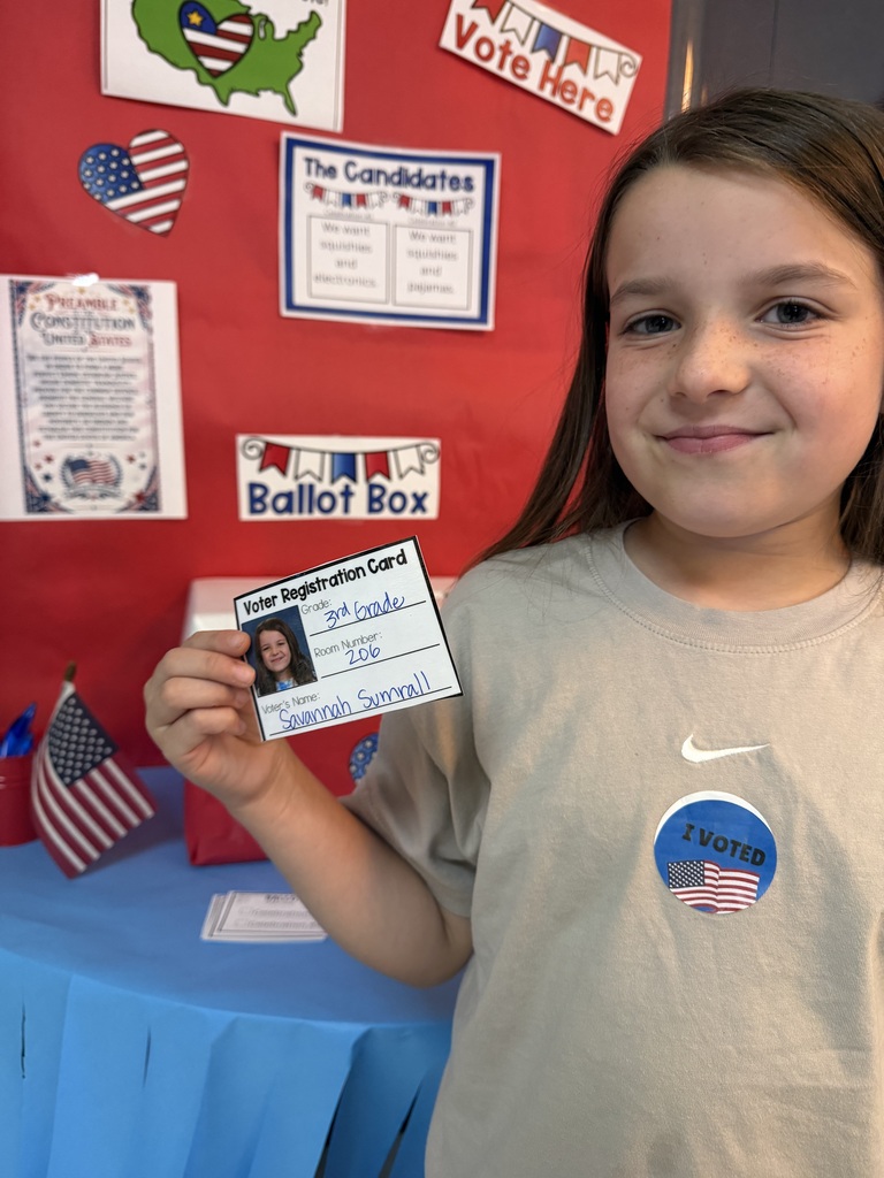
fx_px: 817
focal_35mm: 24
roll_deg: -2.2
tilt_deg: -7.7
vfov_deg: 71.6
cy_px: 589
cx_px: 442
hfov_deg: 56.8
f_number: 1.78
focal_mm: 6.76
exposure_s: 1/60
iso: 400
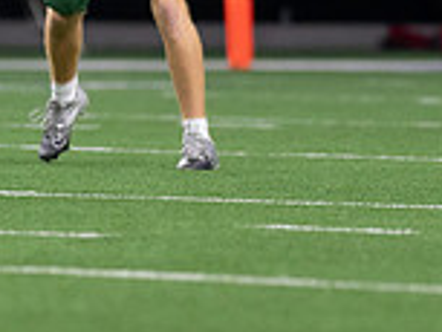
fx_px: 10734
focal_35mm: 840
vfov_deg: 1.8
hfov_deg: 2.4
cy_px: -18
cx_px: 77
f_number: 1.8
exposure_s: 1/1600
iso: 1000
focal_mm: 135
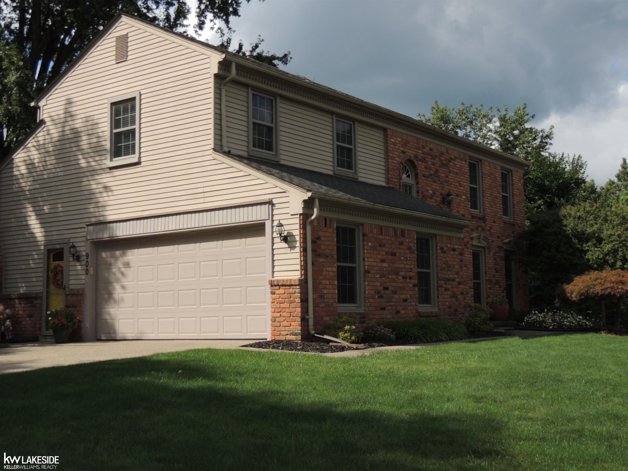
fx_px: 853
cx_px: 314
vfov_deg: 30.9
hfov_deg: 40.4
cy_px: 236
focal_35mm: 47
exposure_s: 1/1250
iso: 100
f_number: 3.5
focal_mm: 8.3
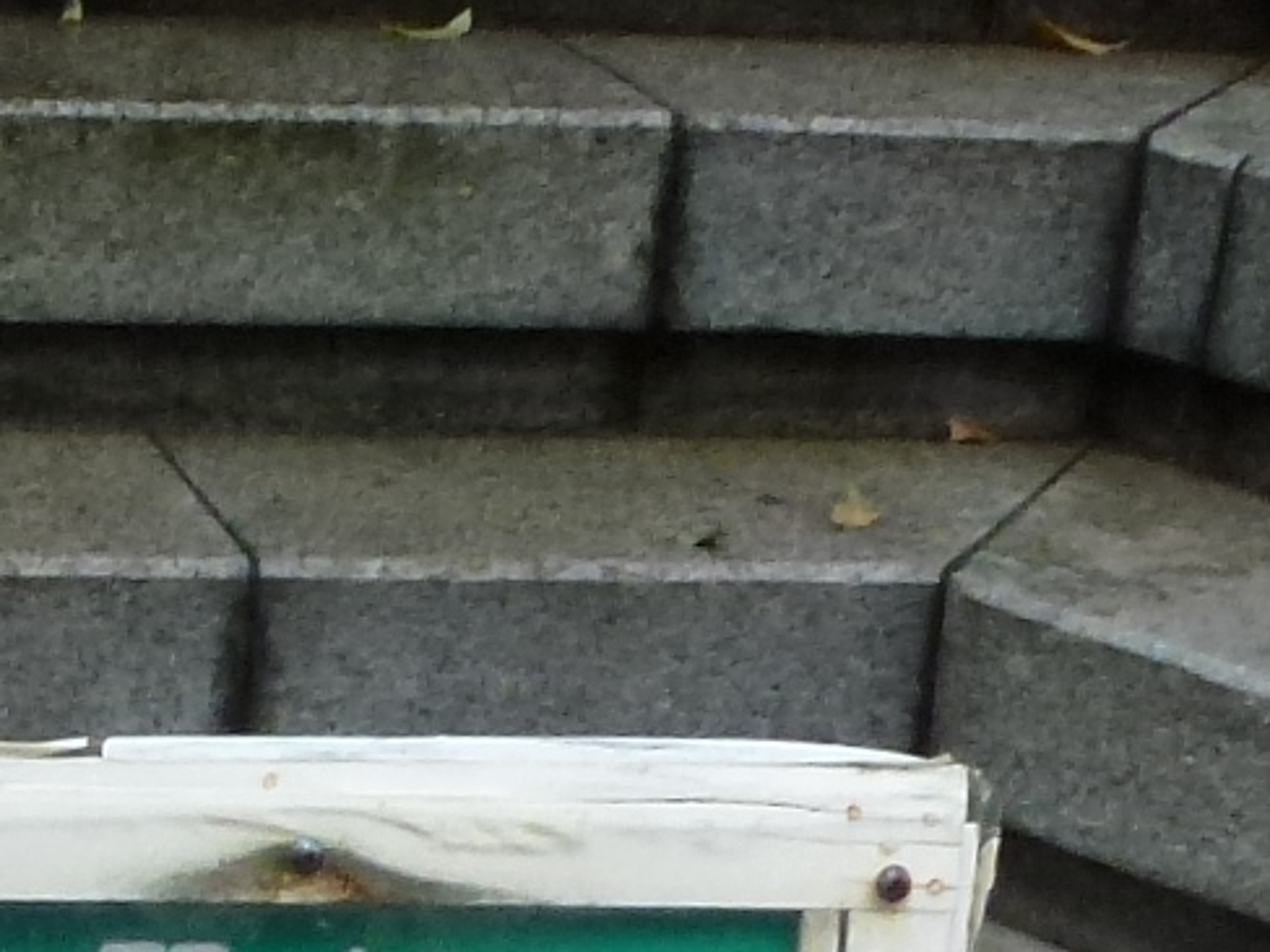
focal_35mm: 126
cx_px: -278
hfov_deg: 15.1
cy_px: 2232
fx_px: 4623
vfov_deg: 10.3
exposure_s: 1/250
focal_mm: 4.3
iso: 320
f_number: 3.3
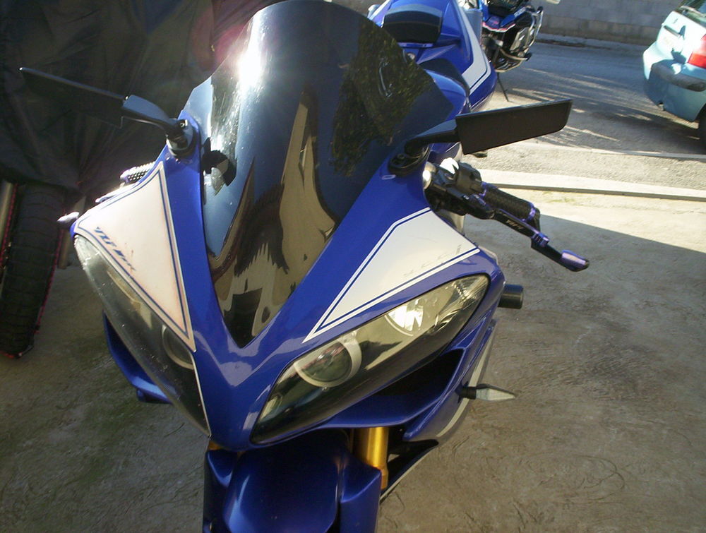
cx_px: 353
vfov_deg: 37.9
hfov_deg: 48.9
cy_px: 266
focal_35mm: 38
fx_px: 777
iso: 100
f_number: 4.5
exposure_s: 1/161
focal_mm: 4.99
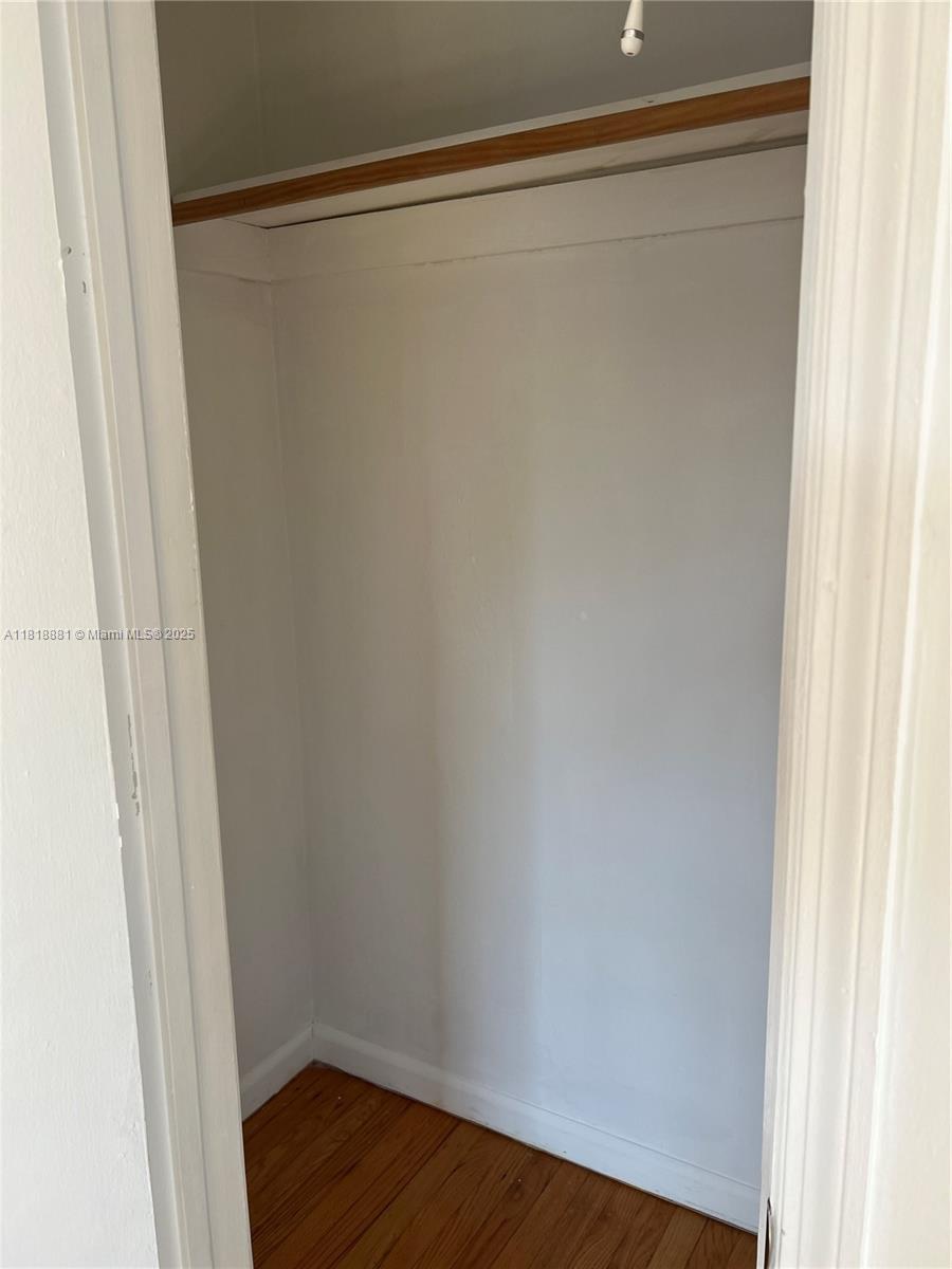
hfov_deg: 53.1
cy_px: 634
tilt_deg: -10.8
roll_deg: +1.6
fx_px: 953
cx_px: 476
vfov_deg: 67.3
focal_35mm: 26
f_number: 1.5
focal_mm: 5.7
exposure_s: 1/182
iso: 40
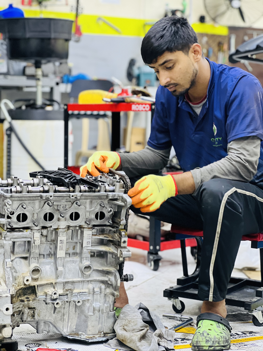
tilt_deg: -3.5
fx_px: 780
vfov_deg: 25.3
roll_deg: -1.2
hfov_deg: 19.1
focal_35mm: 77
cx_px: 132
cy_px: 176
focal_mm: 9
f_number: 2.8
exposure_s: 1/33
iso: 320
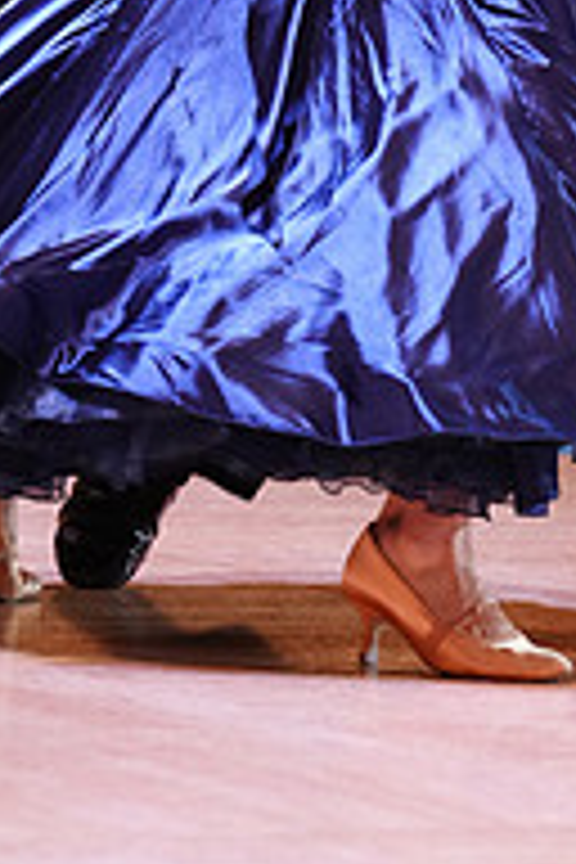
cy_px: -310
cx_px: 637
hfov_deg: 3.3
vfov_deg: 5.0
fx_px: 9863
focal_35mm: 411
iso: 2000
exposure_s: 1/250
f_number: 3.5
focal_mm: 136
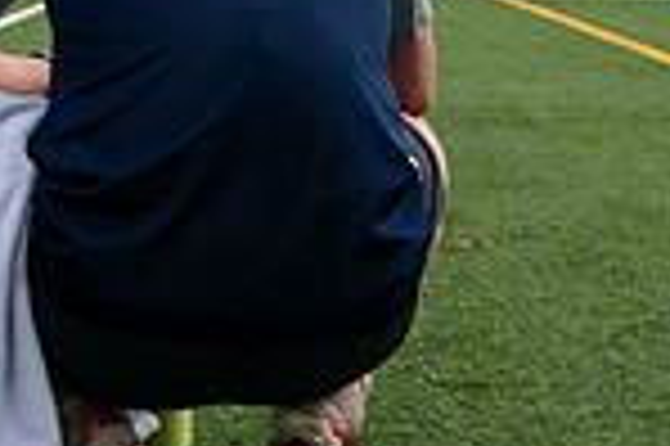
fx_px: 1840
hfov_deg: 19.9
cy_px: -149
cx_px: 689
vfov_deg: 13.3
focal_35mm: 99
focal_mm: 24
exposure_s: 1/1250
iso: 90
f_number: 3.5
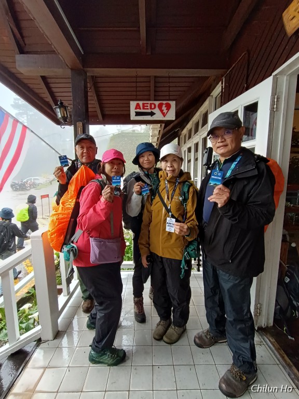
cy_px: 200
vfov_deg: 94.5
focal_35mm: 16
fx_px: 184
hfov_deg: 78.1
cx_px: 150
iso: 145
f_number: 2.2
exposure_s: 1/100
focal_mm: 1.66
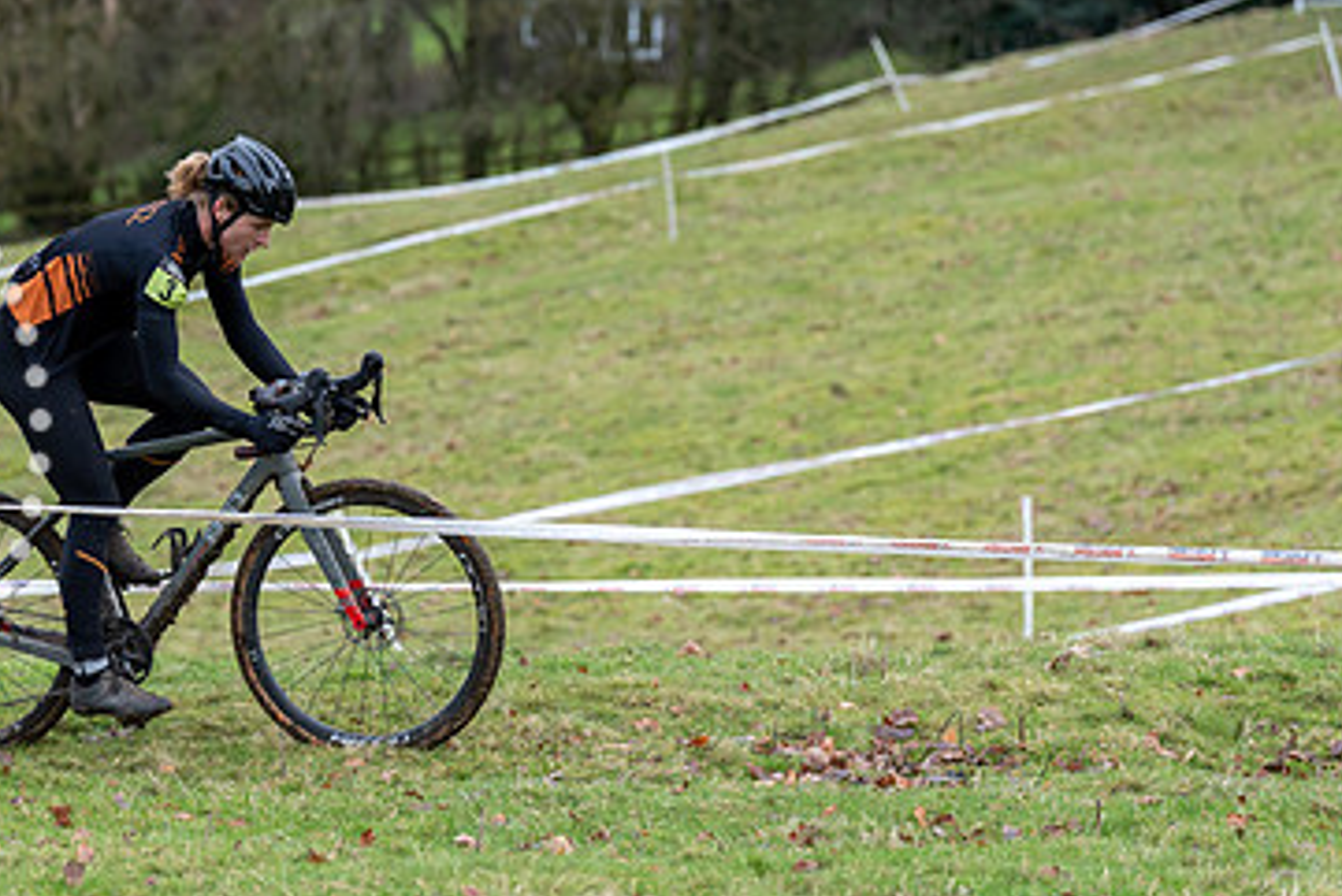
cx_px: 279
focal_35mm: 172
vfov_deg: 8.0
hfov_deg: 11.9
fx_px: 6414
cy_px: 236
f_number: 3.2
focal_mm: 107
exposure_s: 1/1000
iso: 1250
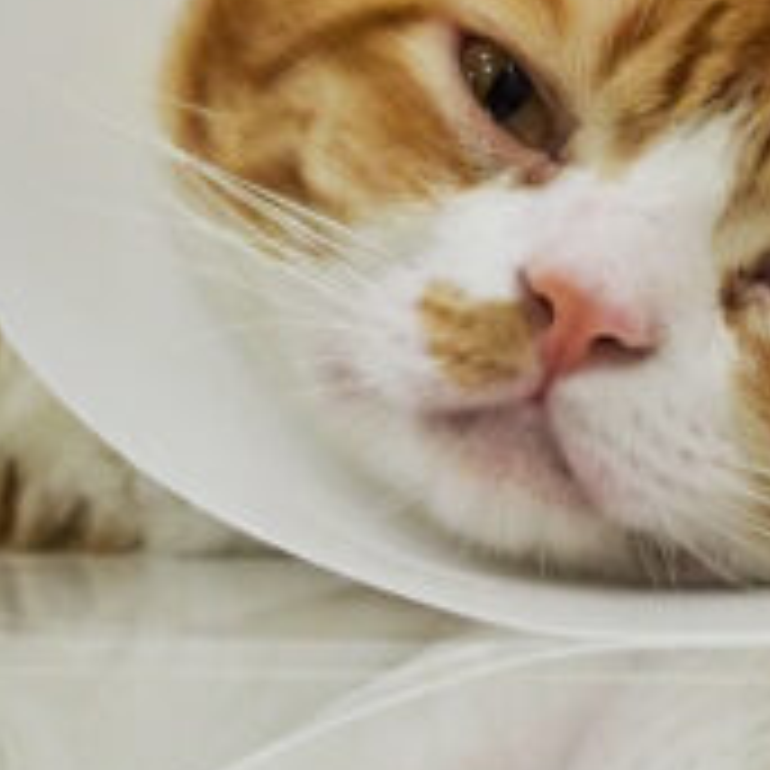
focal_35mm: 445
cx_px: 684
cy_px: 160
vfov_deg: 3.9
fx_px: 11199
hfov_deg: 3.9
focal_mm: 86
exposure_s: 1/125
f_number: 4.5
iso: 3200
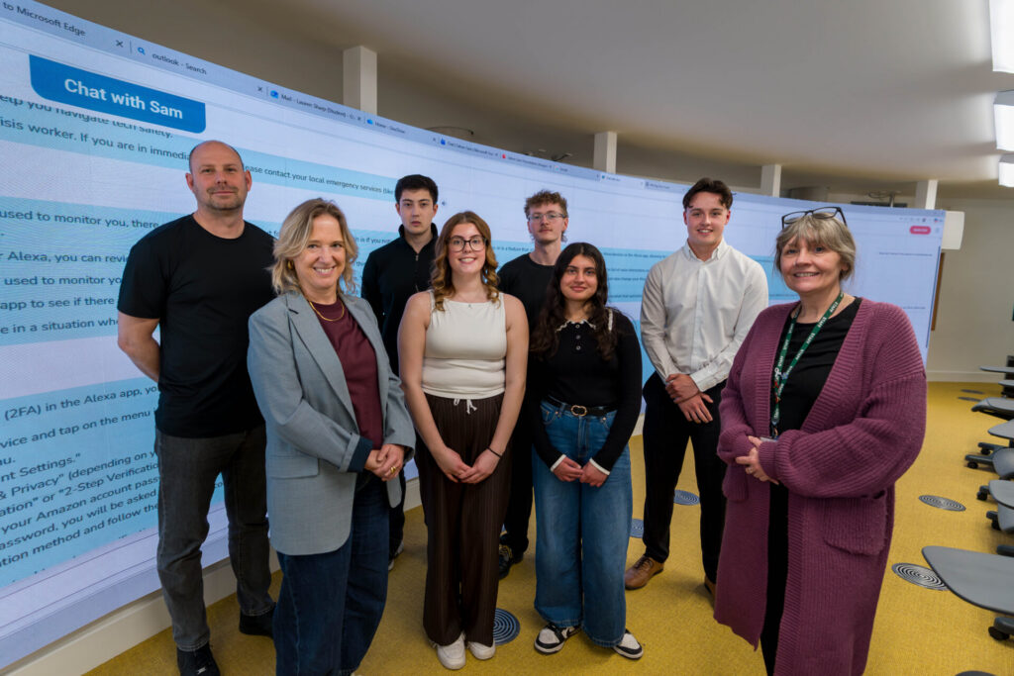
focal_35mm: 17
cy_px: 338
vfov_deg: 70.5
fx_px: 479
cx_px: 507
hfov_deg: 93.3
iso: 400
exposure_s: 1/80
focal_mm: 17
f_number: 2.8
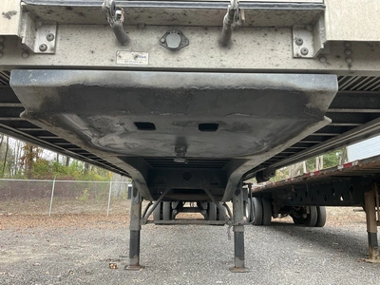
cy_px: 142
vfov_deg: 48.2
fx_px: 318
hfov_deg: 61.7
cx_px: 190
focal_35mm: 29
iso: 50
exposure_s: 1/122
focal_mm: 3
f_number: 1.8
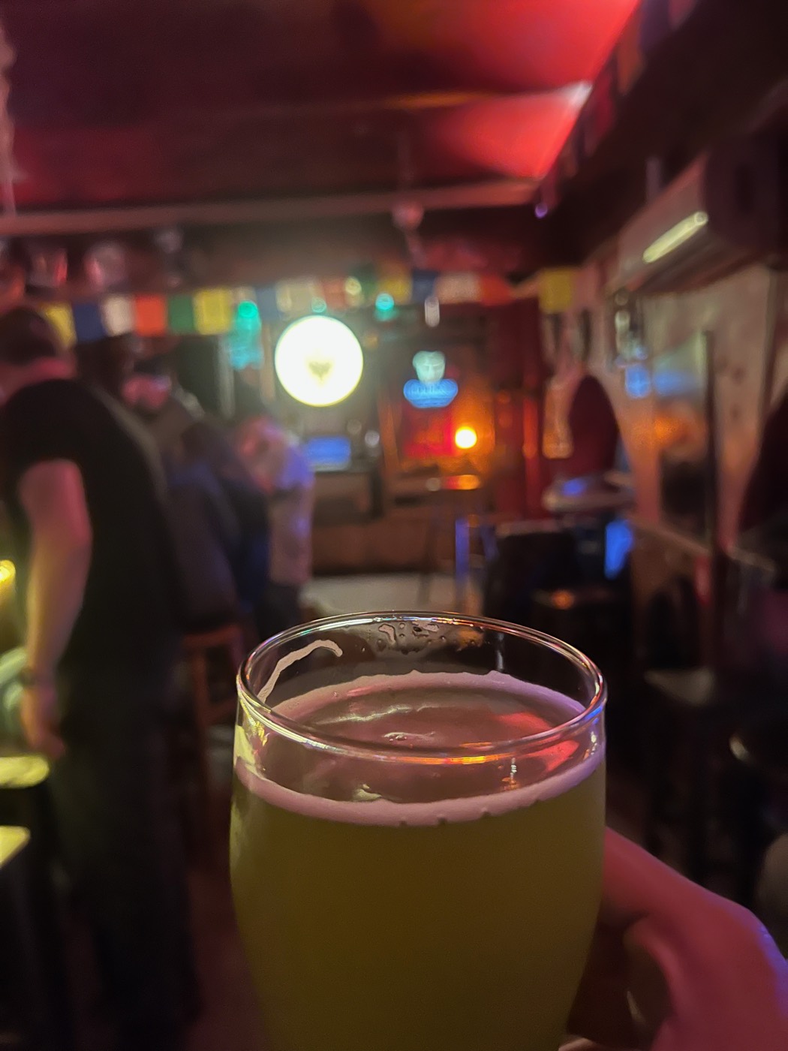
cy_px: 526
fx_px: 789
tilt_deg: -7.1
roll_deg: +3.3
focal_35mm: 26
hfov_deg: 53.1
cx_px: 394
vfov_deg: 67.3
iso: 1000
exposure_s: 1/25
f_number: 1.5
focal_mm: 5.7
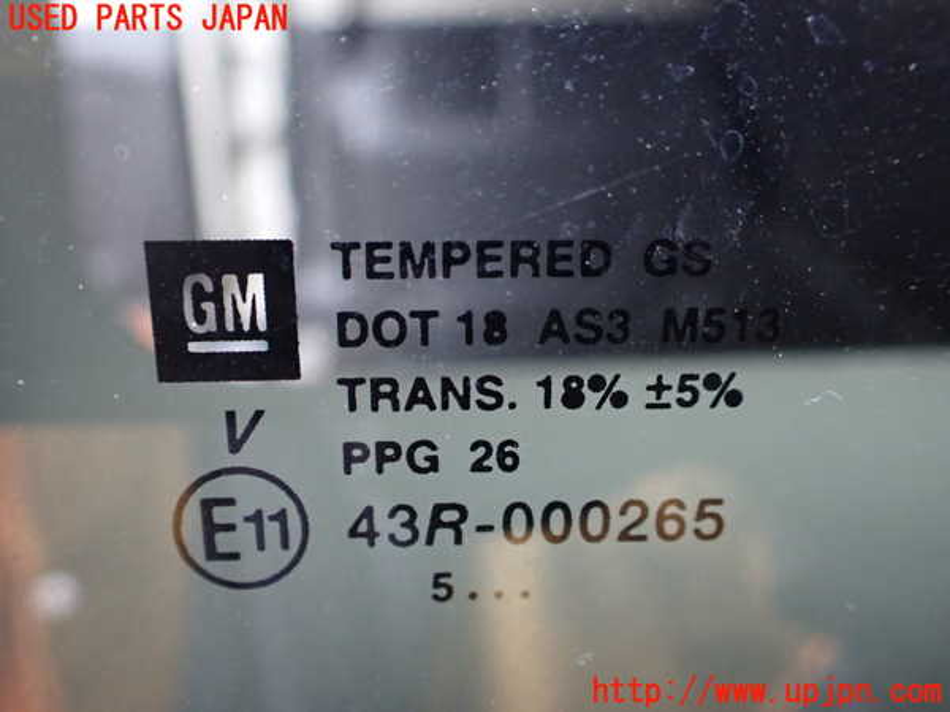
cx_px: 475
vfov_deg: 46.8
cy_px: 356
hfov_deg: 60.0
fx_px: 823
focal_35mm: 30
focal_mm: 5.4
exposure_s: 1/30
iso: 1000
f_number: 2.3
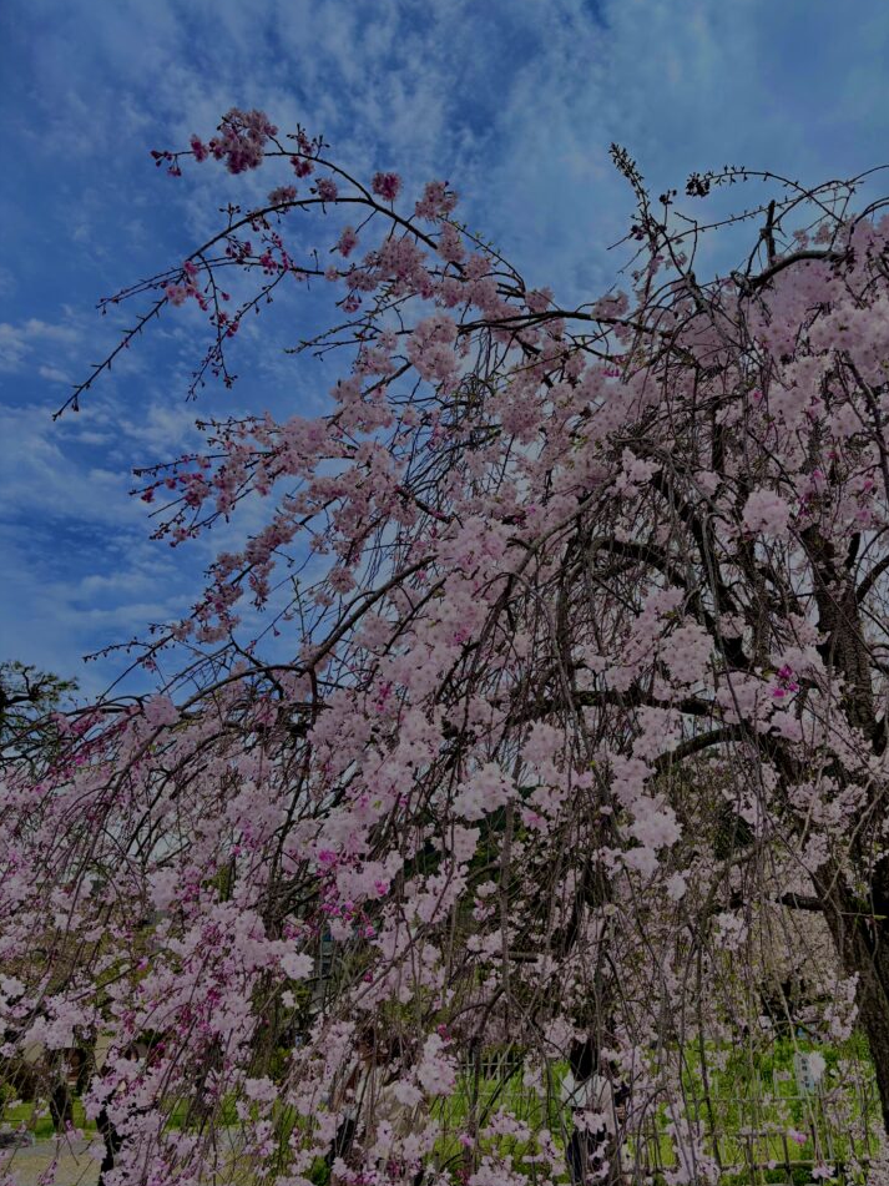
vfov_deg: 63.4
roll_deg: +0.5
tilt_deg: +24.6
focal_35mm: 28
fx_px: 959
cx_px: 475
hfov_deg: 49.7
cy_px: 601
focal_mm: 5.96
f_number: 1.6
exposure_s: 1/4950
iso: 50
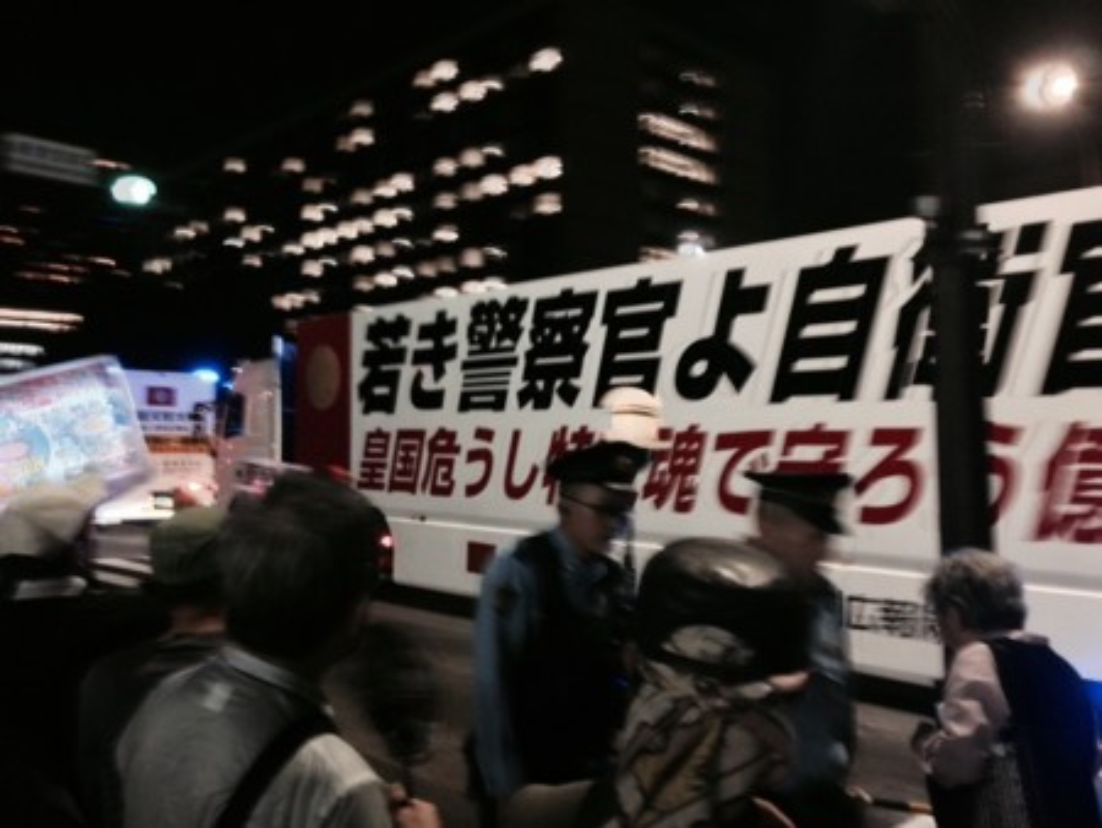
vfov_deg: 43.0
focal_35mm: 33
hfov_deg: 55.3
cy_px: 414
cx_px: 551
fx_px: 1051
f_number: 2.4
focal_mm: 4.12
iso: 500
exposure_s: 1/15
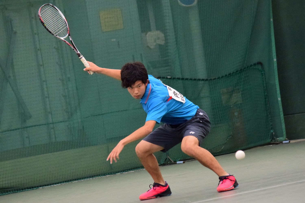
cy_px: 102
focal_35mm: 210
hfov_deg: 9.8
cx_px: 152
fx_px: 1778
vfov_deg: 6.5
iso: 2500
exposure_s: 1/1000
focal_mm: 140
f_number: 4.8
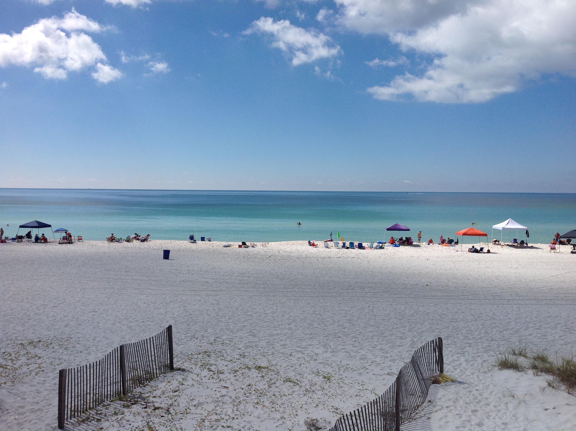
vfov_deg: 40.6
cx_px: 288
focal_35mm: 35
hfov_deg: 52.7
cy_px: 216
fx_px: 582
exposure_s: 1/5051
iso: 50
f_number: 2.4
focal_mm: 4.28
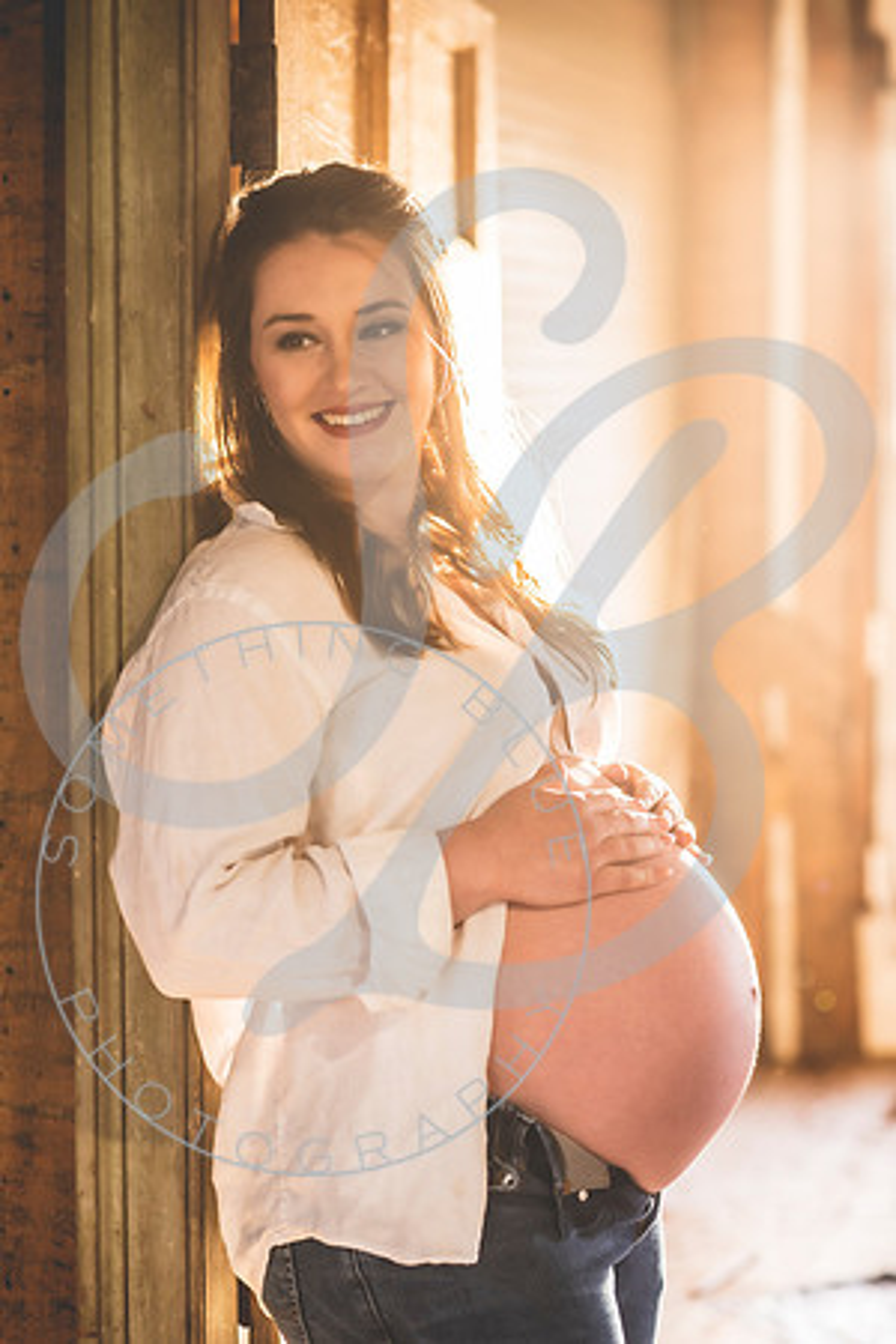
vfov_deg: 23.9
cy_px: 672
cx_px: 448
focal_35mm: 85
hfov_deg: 16.1
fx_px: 3173
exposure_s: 1/100
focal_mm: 85
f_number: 2.8
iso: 500
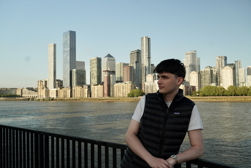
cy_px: 84
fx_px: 251
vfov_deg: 36.9
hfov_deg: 53.1
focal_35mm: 36
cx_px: 126
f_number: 8
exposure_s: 1/125
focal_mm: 24
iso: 500
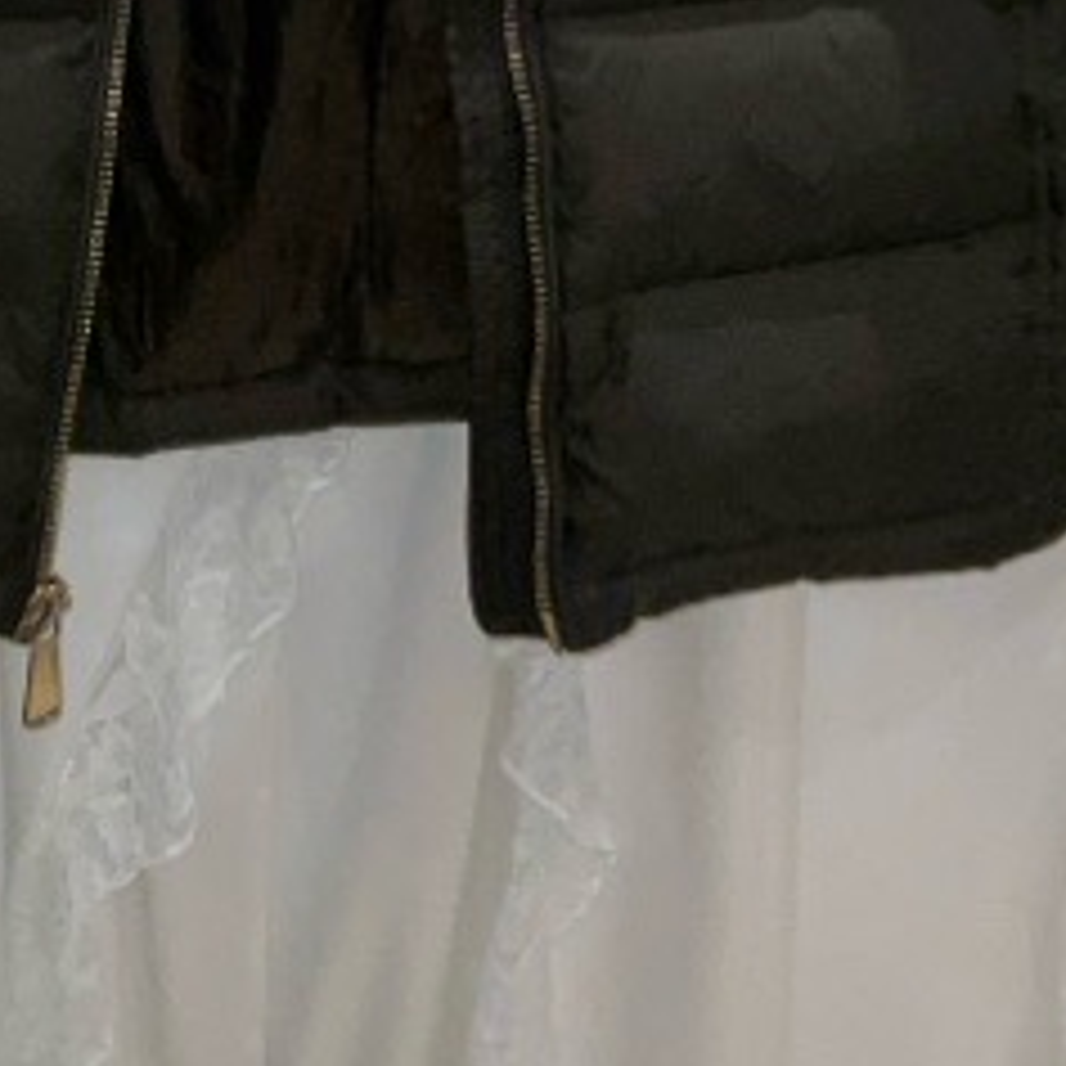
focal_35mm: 108
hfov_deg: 16.0
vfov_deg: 14.3
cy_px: -850
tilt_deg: -14.8
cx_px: 144
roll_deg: -1.1
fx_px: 3763
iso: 50
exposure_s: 1/51
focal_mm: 3
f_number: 1.8
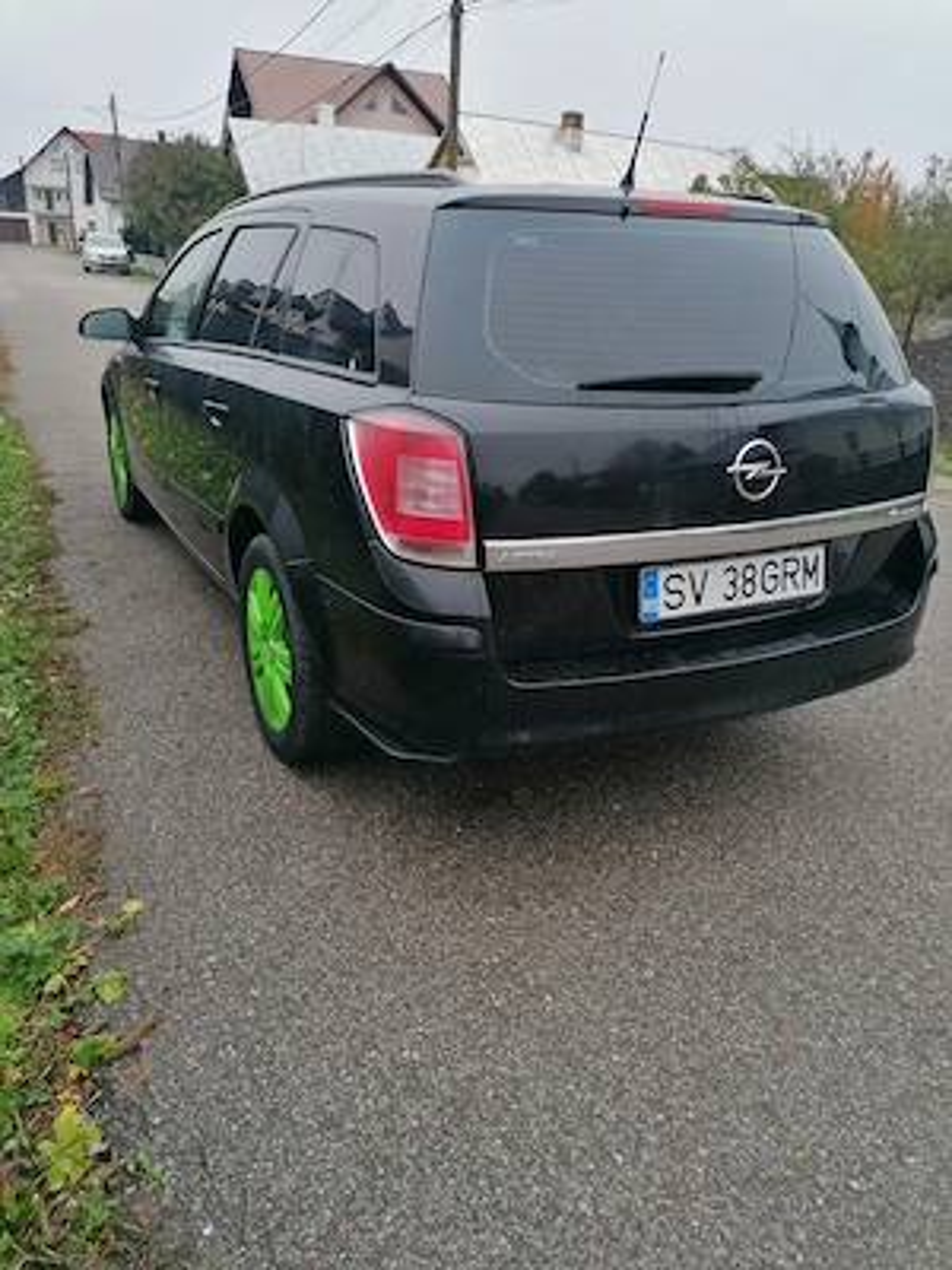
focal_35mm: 27
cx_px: 476
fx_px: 990
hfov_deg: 51.4
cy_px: 635
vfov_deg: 65.3
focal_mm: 4.75
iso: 50
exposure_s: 1/168
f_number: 1.8
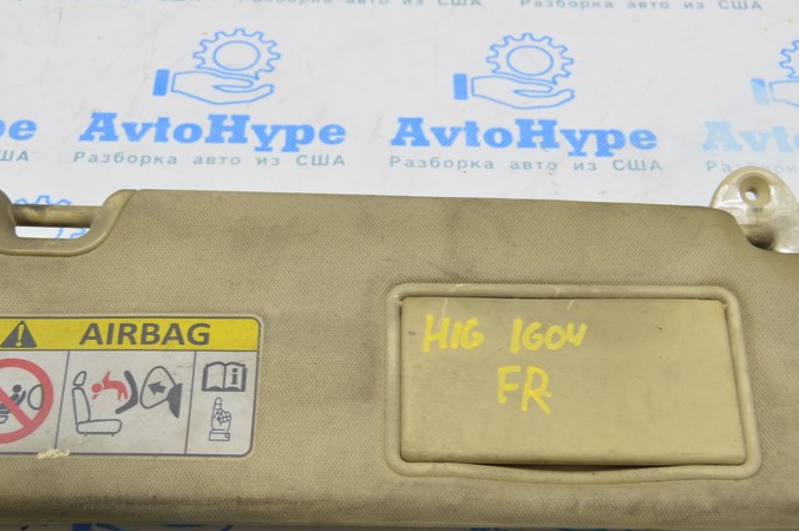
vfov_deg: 22.9
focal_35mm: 59
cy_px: 280
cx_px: 365
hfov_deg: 33.9
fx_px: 1308
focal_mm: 26
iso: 400
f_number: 5.6
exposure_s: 1/20
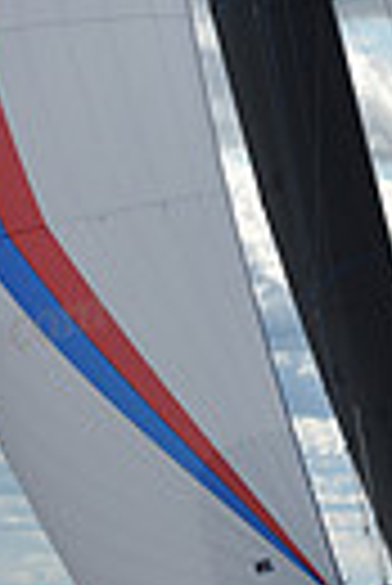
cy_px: 81
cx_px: 340
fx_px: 7281
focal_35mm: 447
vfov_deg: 4.6
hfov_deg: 3.1
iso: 250
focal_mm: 100
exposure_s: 1/1000
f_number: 11
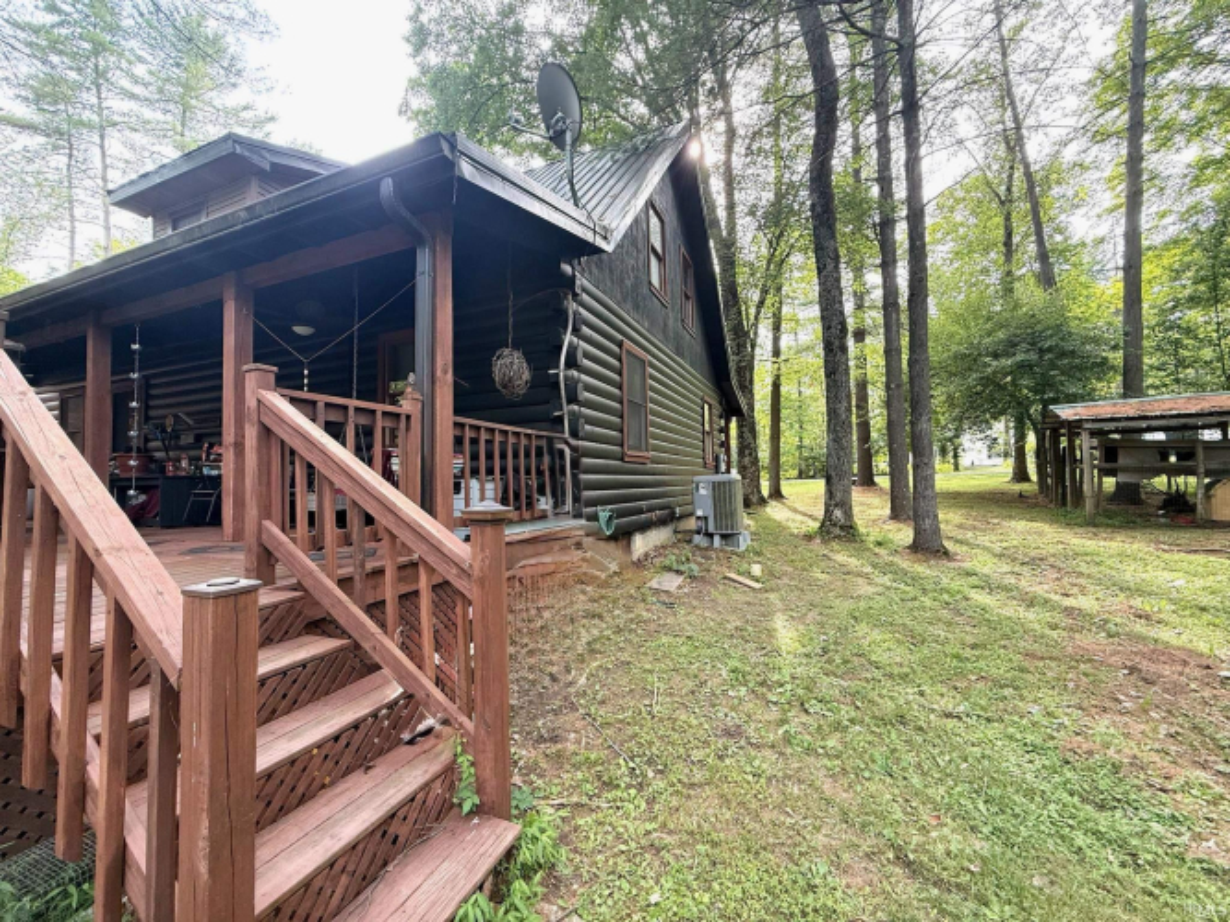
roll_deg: +1.0
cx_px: 615
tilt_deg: +3.4
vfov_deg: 85.7
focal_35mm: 14
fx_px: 497
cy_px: 461
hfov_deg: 102.1
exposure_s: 1/99
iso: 100
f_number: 2.2
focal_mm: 2.22
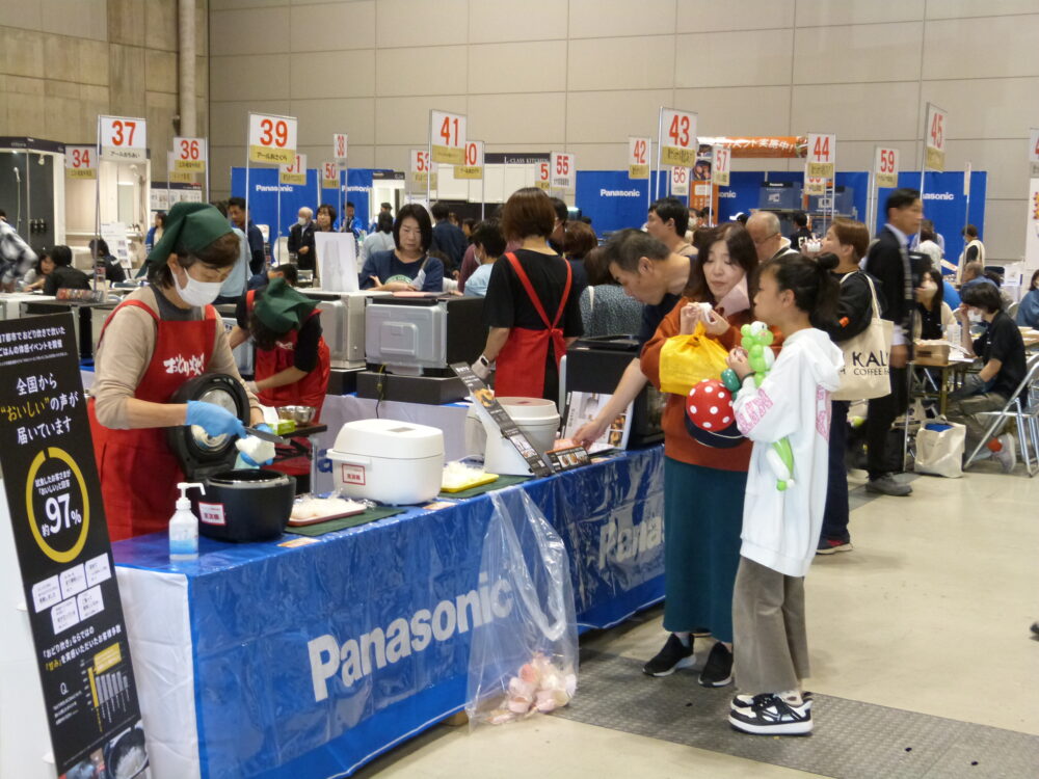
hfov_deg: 38.9
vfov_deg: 29.7
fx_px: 1471
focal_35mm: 49
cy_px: 390
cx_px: 520
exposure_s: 1/40
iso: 400
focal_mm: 8.7
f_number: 3.2
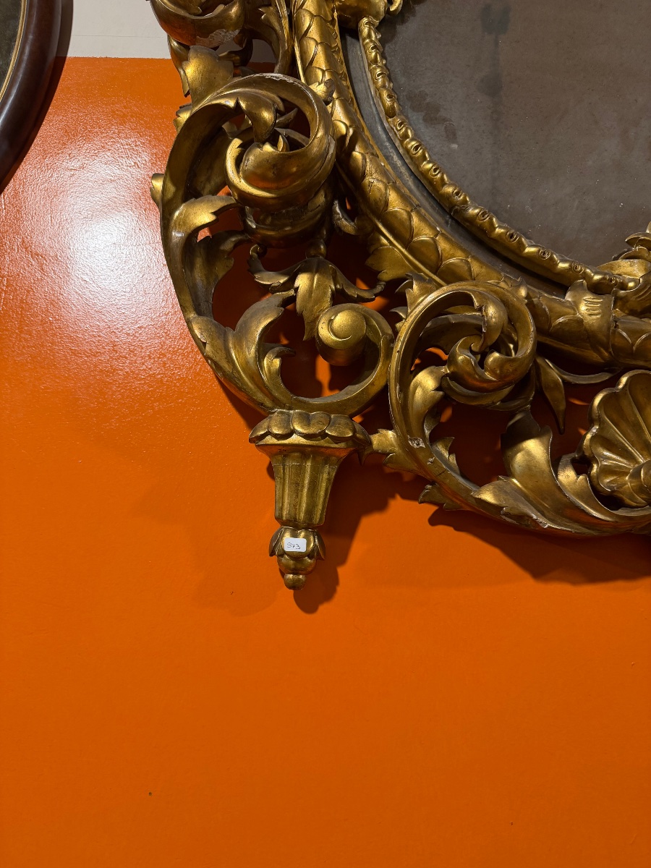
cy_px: 434
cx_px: 326
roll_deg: -4.1
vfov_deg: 71.6
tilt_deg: +16.7
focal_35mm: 24
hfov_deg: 56.8
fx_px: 602
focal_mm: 6.76
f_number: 1.78
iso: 200
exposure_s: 1/50
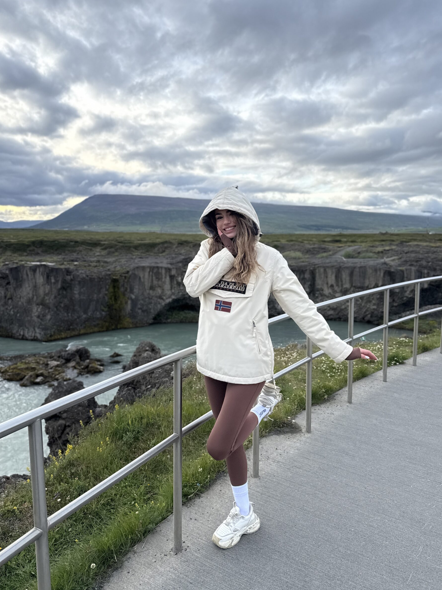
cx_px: 222
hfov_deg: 53.1
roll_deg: +0.0
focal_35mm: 26
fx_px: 443
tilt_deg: -9.5
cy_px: 291
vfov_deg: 67.3
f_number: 1.78
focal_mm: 6.76
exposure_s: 1/2110
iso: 80
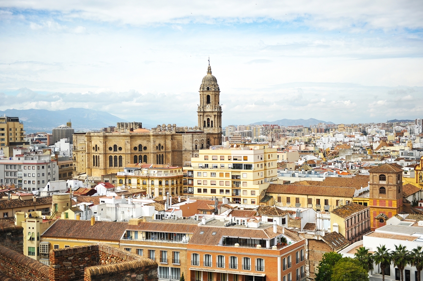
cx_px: 212
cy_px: 140
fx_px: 470
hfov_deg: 48.5
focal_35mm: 40
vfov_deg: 33.3
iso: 200
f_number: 2.8
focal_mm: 40
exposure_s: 1/4000
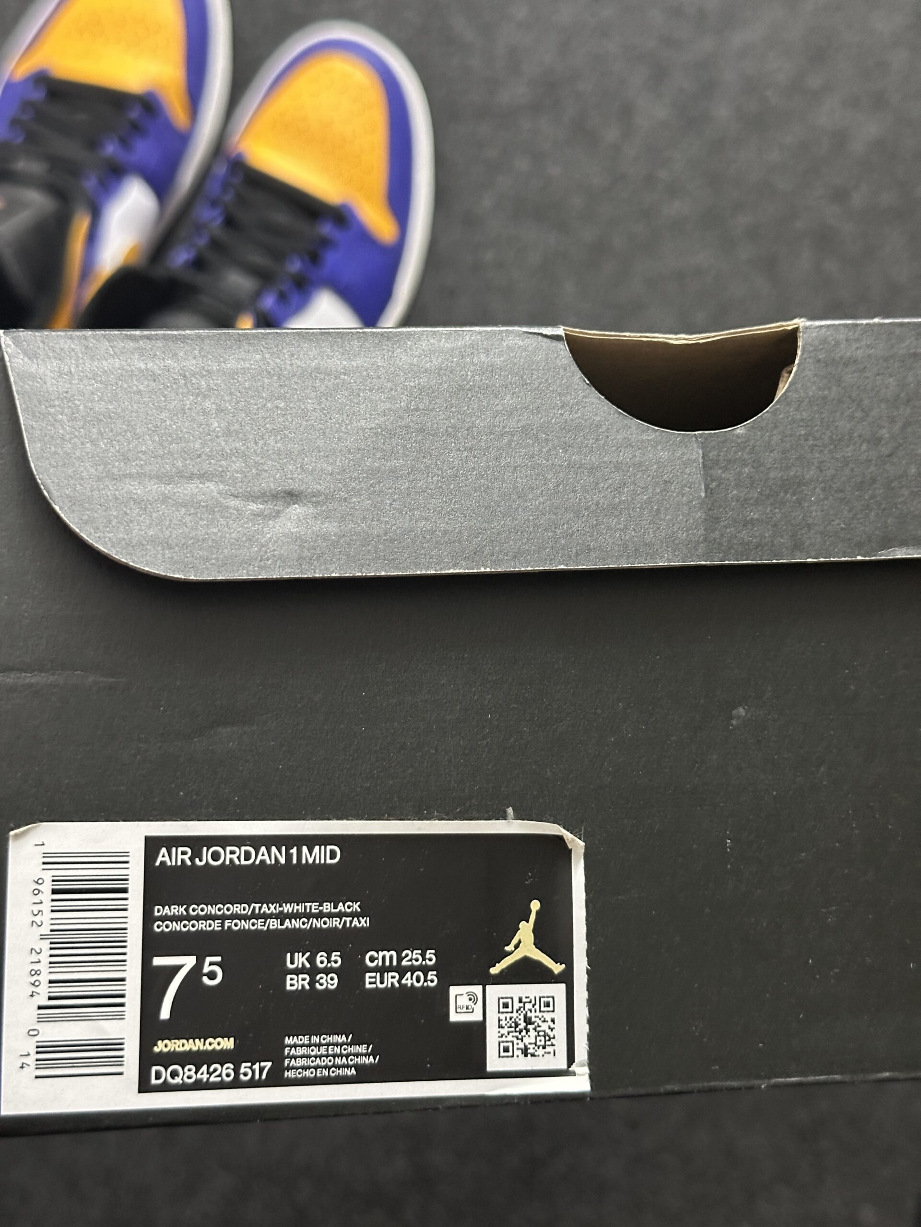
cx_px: 460
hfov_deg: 30.3
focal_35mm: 48
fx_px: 1703
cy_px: 614
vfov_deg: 39.7
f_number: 1.78
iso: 500
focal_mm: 6.86
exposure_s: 1/35
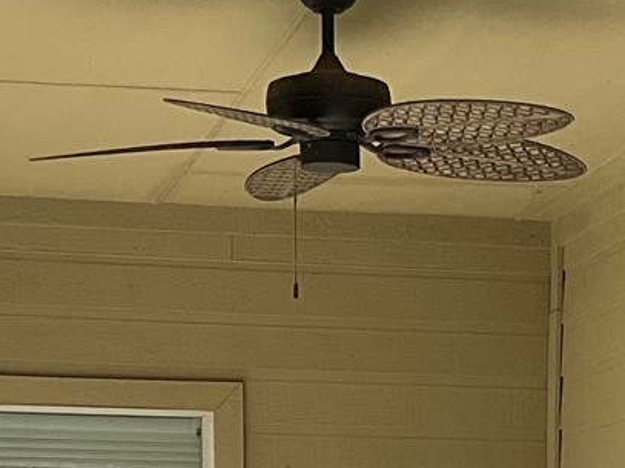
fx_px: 2635
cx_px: 490
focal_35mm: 146
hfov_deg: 13.5
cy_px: 939
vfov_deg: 9.5
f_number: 1.8
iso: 25
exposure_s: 1/1412
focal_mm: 3
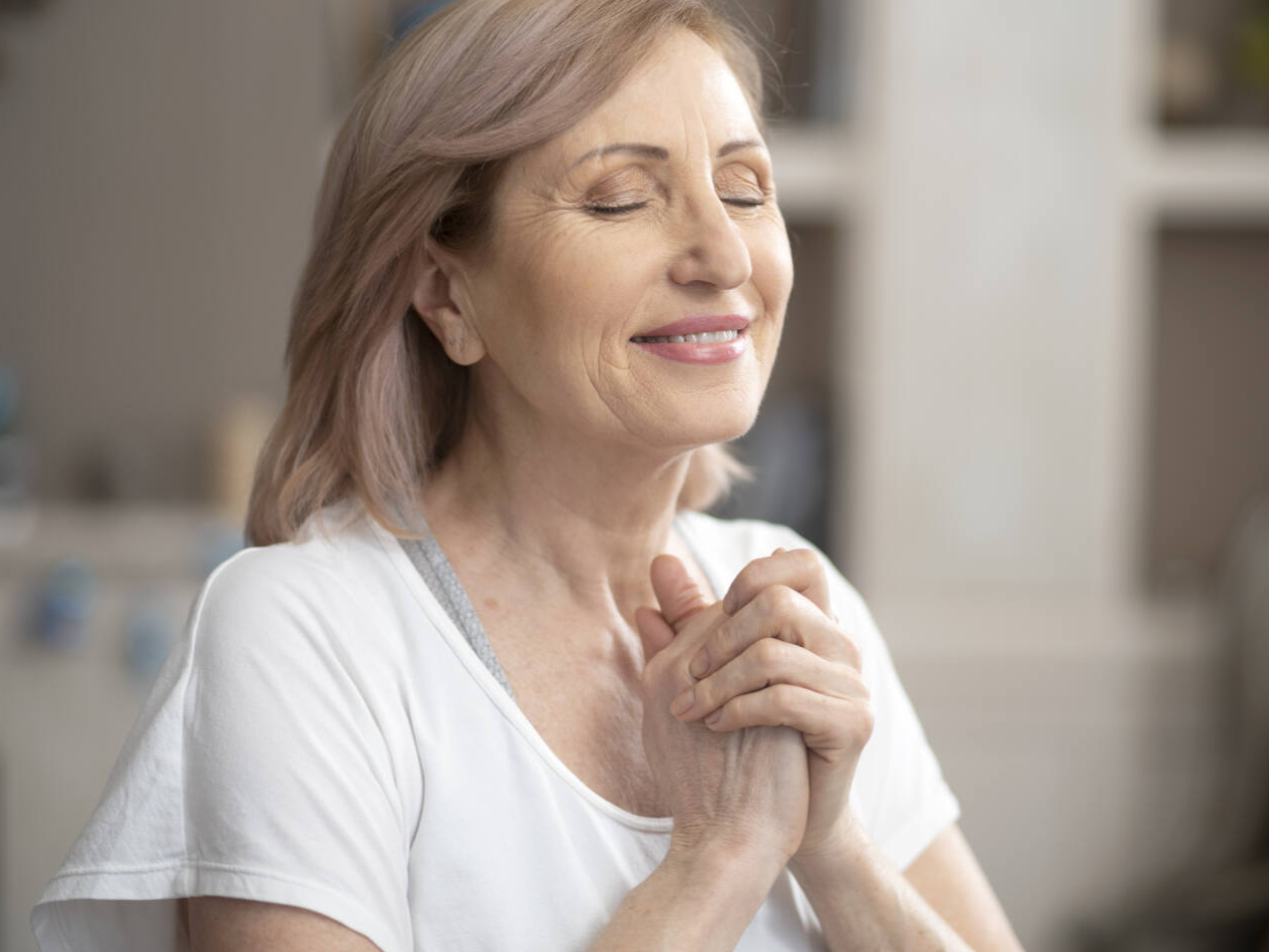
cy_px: 472
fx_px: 3410
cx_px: 693
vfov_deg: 15.9
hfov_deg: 21.1
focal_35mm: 93
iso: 400
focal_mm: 85
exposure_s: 1/80
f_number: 2
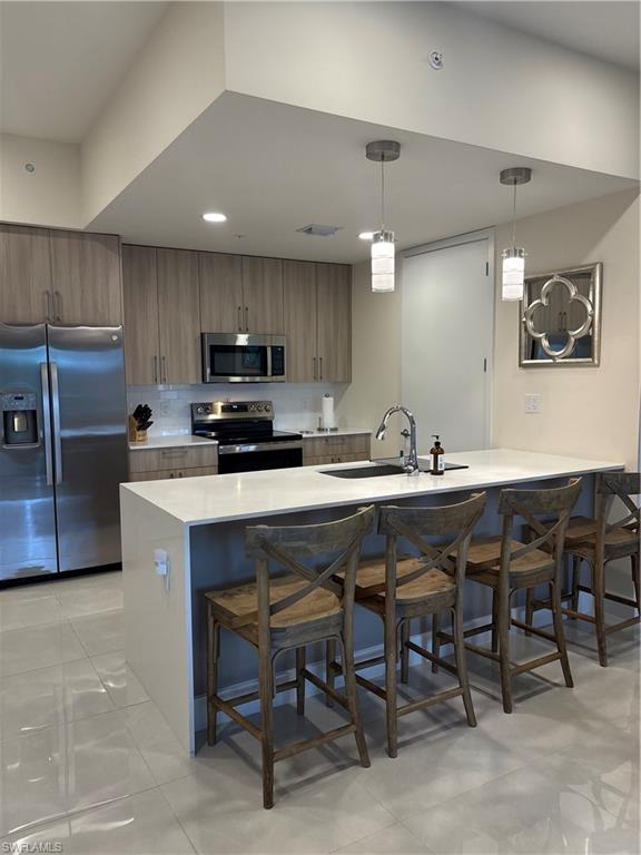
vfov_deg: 67.3
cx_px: 320
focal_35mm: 26
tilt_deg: -3.8
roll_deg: +0.8
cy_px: 428
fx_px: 642
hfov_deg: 53.1
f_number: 1.6
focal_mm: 5.96
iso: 125
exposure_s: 1/134
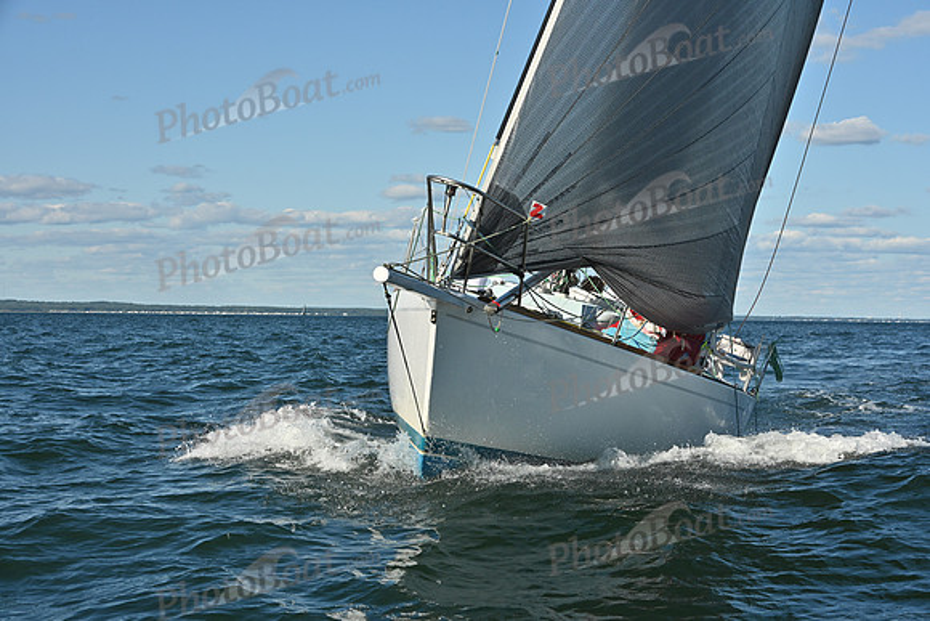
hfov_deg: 28.8
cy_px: 310
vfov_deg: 19.5
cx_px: 465
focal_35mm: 70
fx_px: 1809
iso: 320
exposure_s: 1/1250
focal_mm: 70
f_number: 10
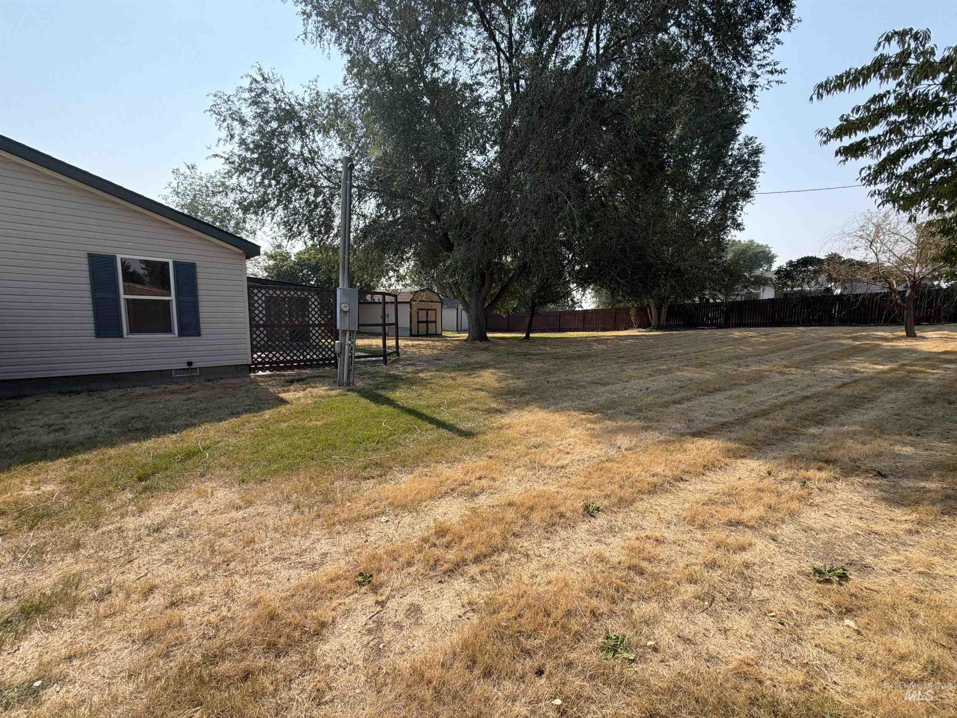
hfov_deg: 102.1
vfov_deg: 85.7
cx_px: 478
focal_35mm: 14
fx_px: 387
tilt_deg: -6.7
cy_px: 359
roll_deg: -1.4
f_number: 2.2
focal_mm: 2.22
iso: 32
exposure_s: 1/770
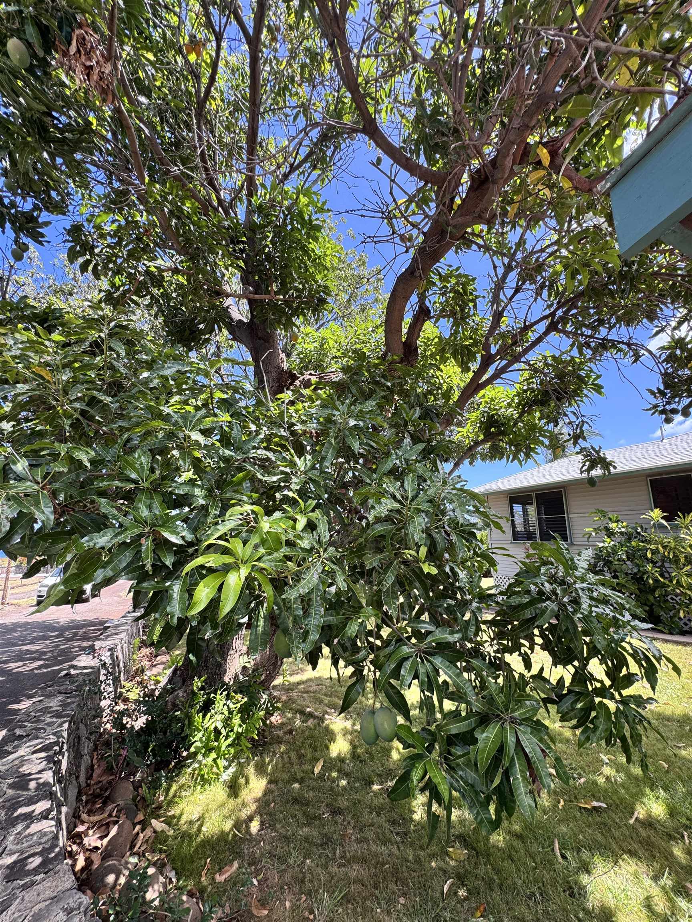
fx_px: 373
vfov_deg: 102.1
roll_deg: +1.4
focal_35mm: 14
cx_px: 346
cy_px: 461
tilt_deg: +11.5
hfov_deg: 85.7
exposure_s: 1/253
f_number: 2.2
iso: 40
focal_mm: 2.22
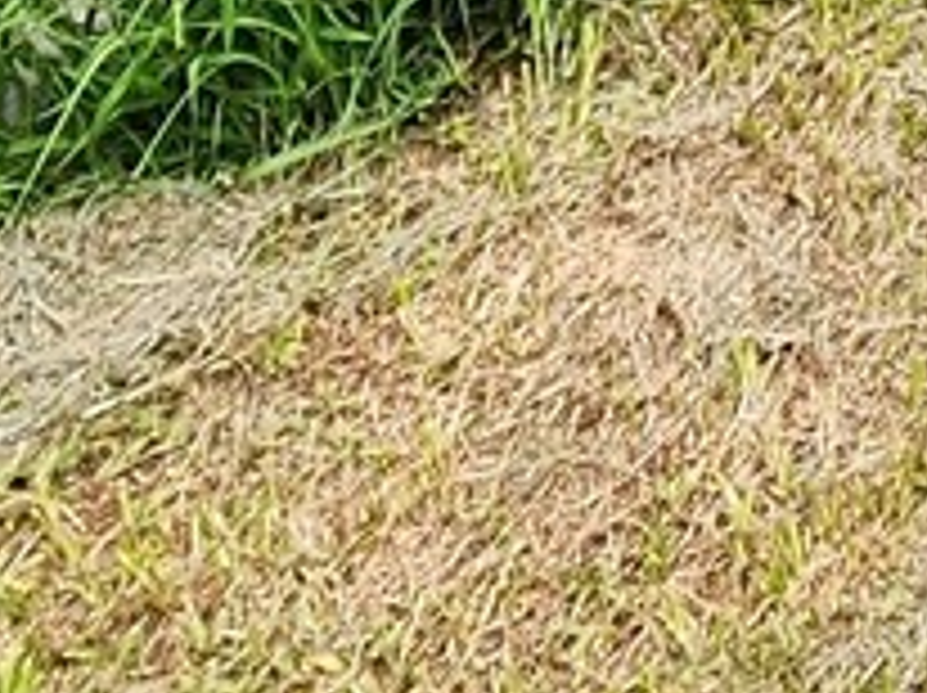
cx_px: 1647
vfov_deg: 8.8
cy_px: -1858
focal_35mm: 101
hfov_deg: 16.4
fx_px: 2702
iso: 50
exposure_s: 1/142
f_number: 2.2
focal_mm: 2.2
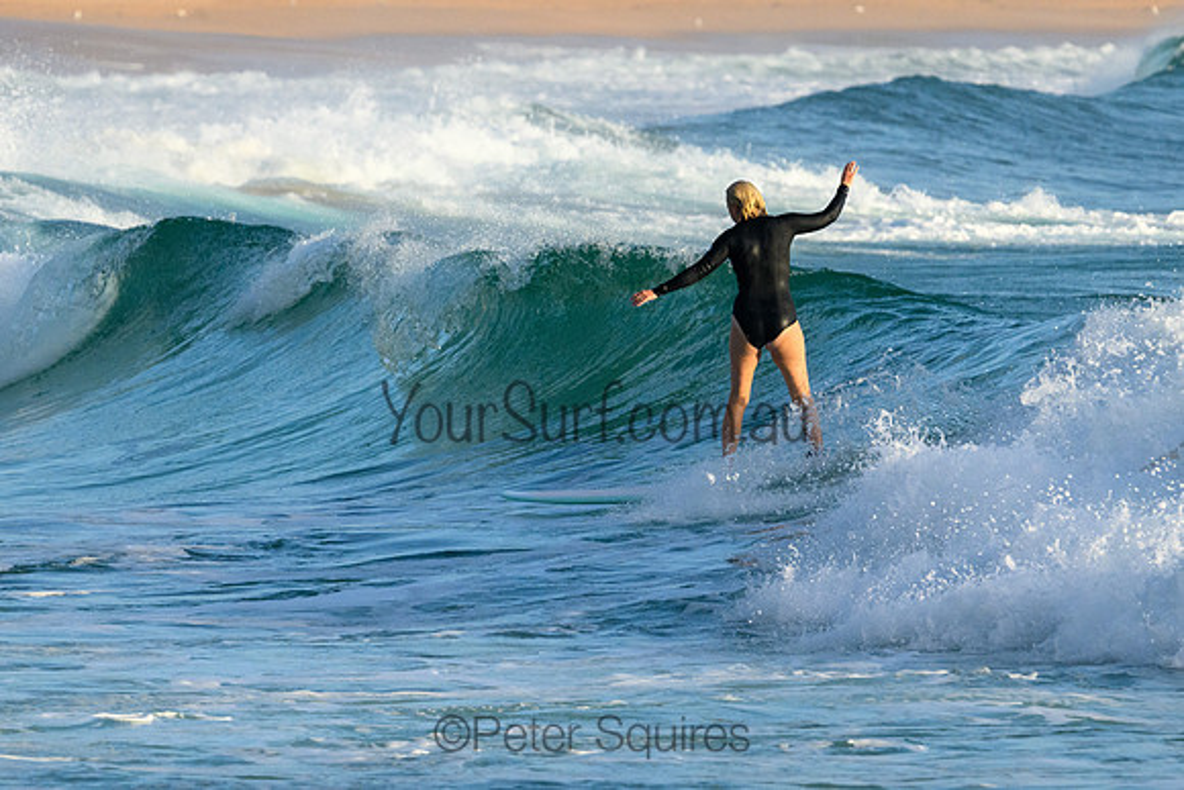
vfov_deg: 2.1
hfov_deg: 3.1
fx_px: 21916
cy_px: 453
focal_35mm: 666
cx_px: 586
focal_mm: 510
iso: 2000
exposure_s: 1/2000
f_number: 11
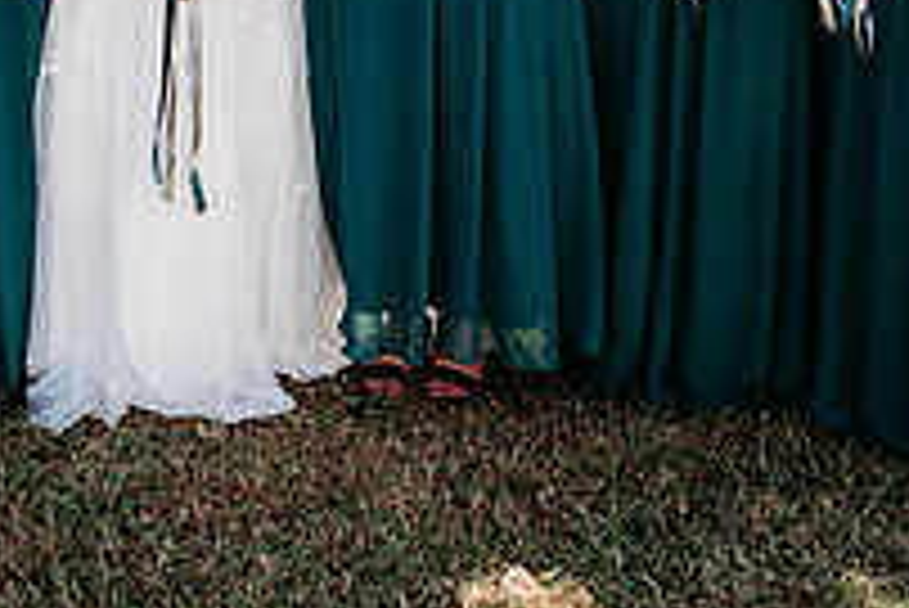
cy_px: -241
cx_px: 212
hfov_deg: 28.7
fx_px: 1743
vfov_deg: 18.1
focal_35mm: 69
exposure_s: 1/800
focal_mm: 24
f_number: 2.2
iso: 160
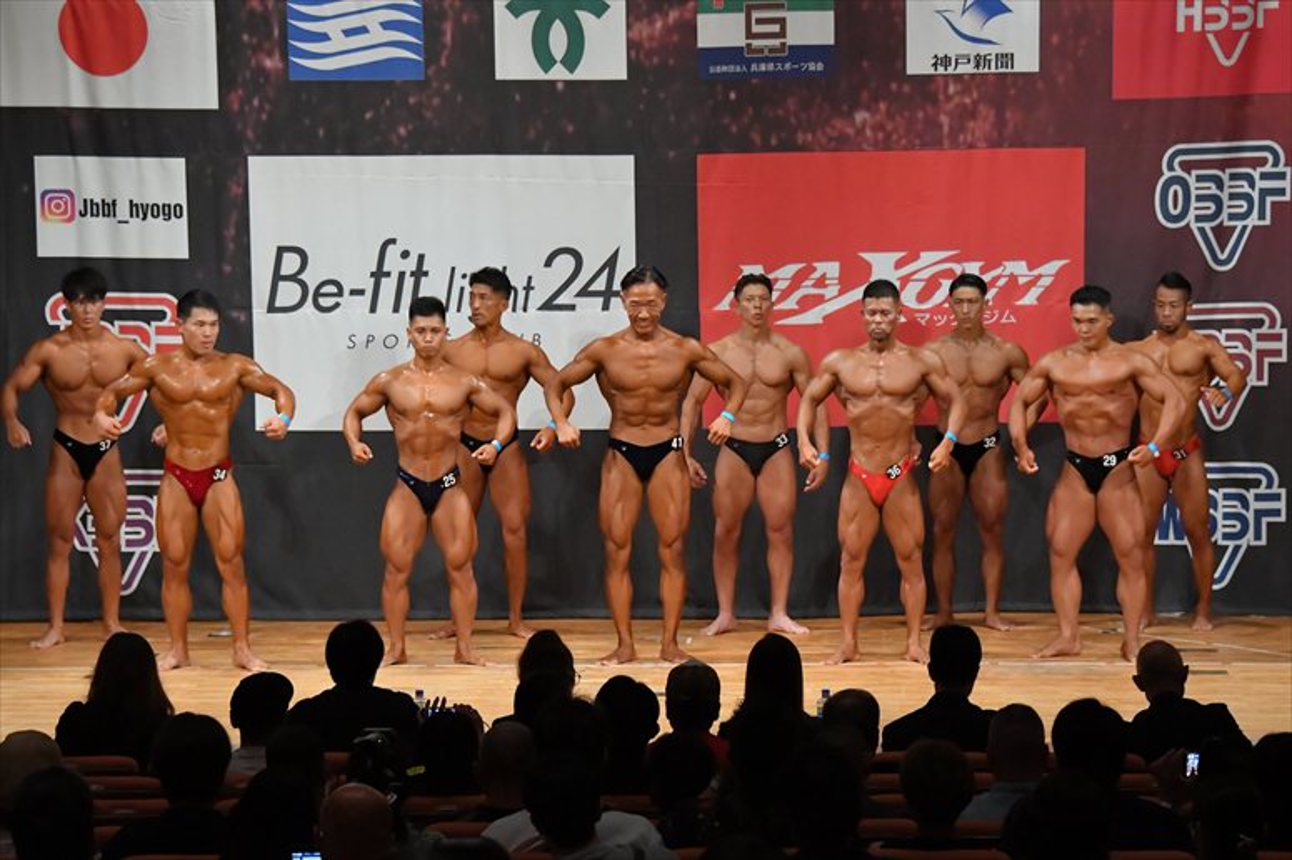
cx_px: 646
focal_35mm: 138
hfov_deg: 14.9
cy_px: 430
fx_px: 4950
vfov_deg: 9.9
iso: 8000
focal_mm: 92
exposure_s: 1/400
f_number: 5.6
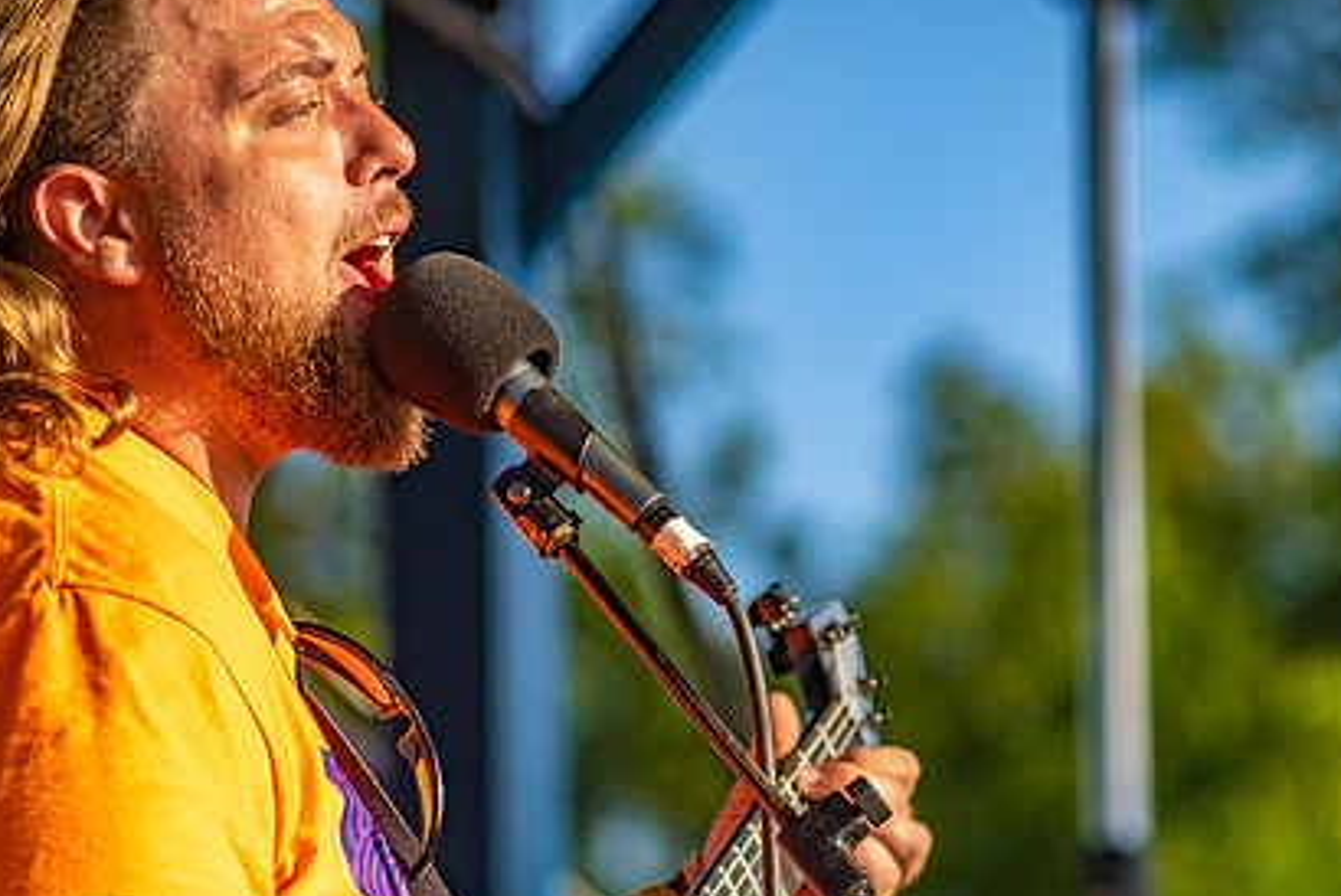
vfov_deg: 4.6
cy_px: 528
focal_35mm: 297
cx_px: 664
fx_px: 11071
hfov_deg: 6.9
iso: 100
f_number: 5.6
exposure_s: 1/250
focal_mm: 210
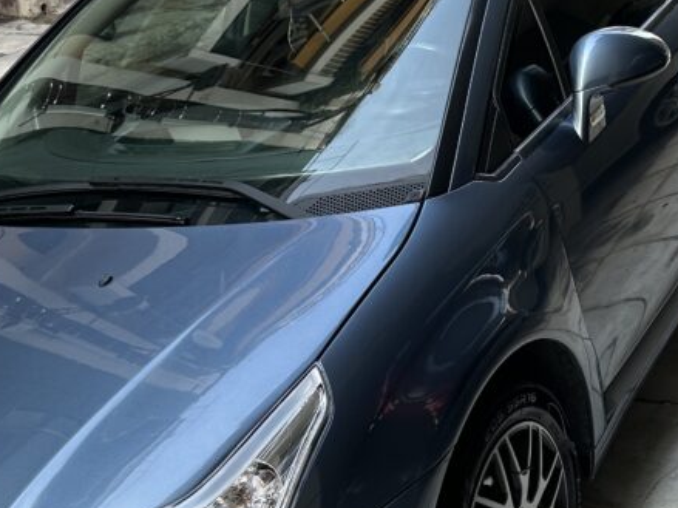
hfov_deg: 32.9
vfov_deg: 25.2
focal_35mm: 58
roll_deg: +6.1
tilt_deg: -24.7
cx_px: 470
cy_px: 235
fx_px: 1136
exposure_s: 1/121
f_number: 1.78
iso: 80
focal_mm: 6.86
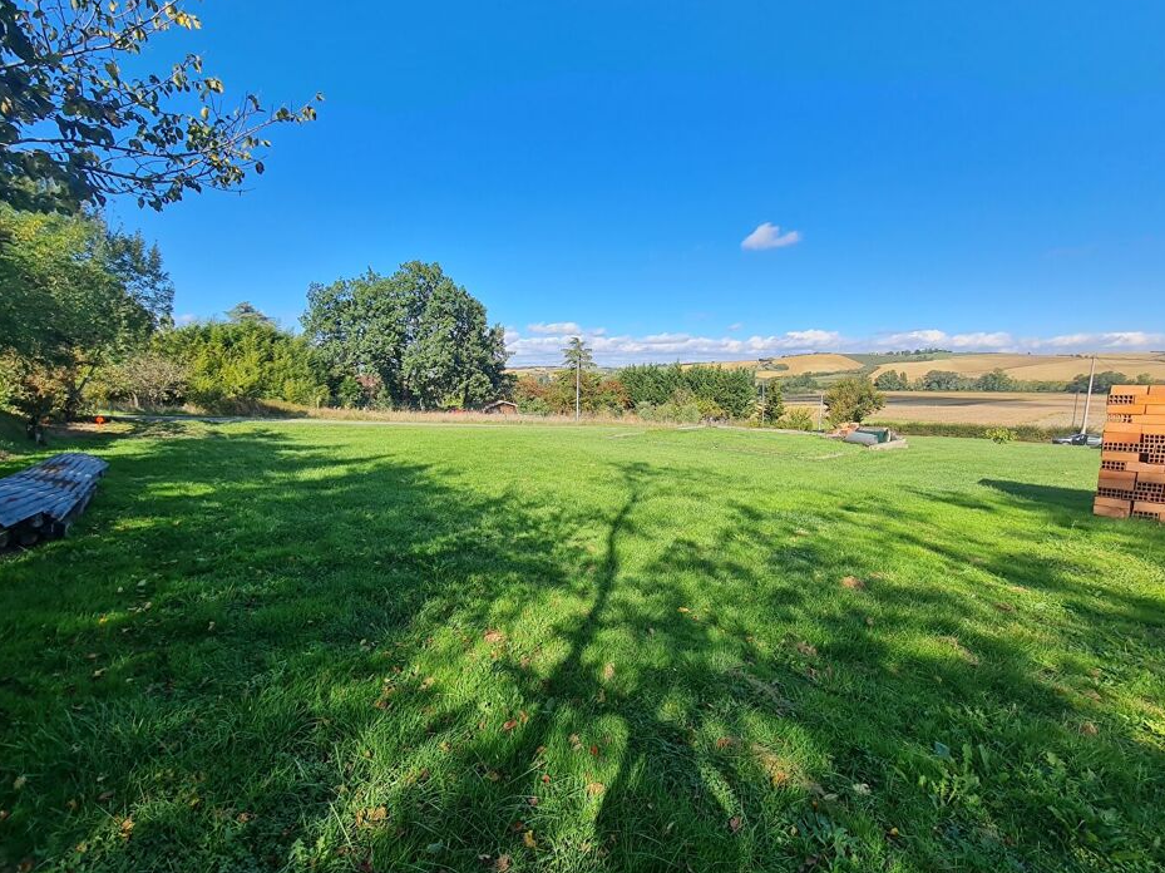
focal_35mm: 14
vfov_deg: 85.6
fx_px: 471
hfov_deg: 101.9
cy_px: 450
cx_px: 542
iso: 50
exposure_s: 1/954
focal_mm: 2.2
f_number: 2.2
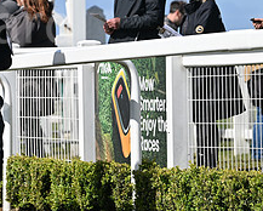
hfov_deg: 4.5
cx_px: -82
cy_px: 35
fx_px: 3319
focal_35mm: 426
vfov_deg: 3.6
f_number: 5.6
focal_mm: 170
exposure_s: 1/3200
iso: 400
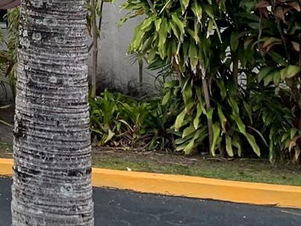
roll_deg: -0.6
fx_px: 896
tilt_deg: +8.8
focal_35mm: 103
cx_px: -203
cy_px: -166
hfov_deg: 16.6
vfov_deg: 13.1
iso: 64
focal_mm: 4.25
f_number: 1.8
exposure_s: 1/121
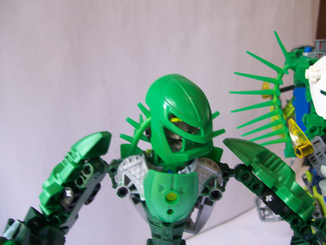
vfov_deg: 39.7
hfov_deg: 51.4
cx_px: 163
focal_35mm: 36
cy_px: 122
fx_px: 339
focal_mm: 6
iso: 83
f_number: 2.7
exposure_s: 1/32
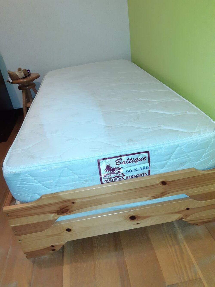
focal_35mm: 26
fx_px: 215
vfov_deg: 67.3
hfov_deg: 53.1
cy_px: 144
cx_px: 108
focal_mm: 3.92
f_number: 1.7
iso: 250
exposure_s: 1/50
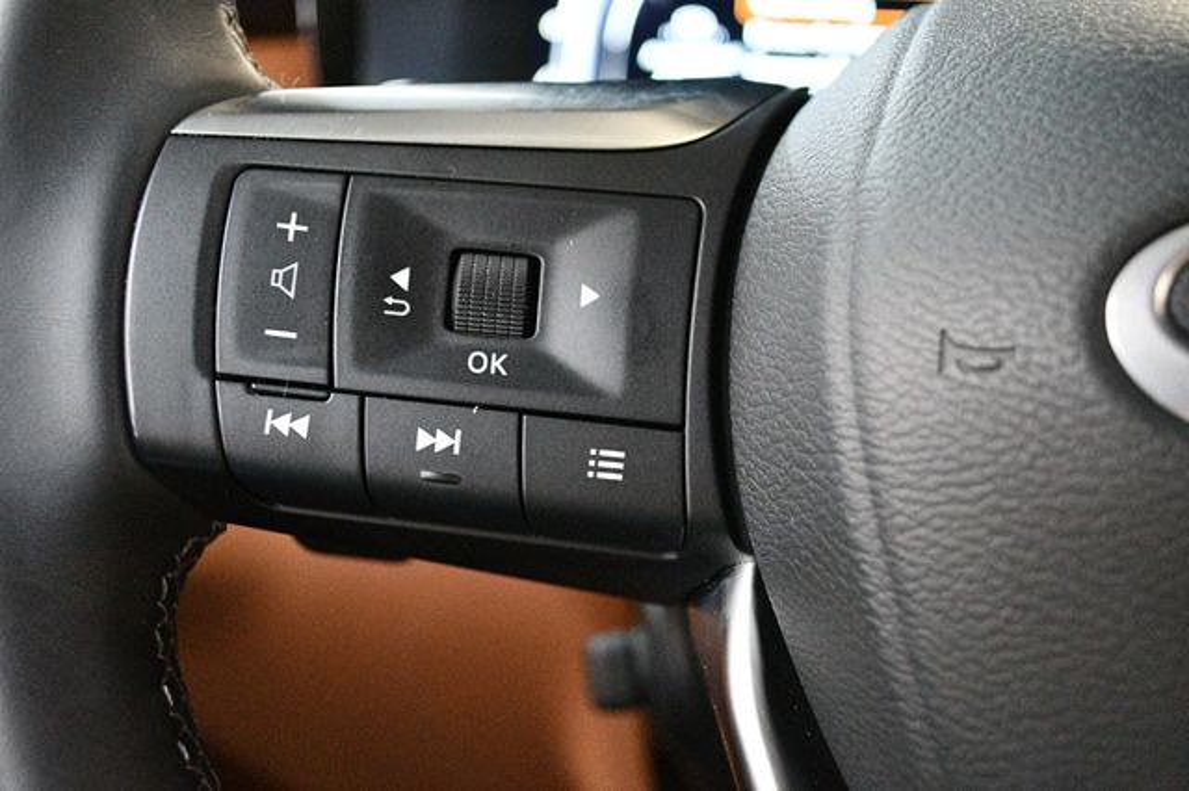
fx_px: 1485
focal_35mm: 45
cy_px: 396
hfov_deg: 43.6
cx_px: 594
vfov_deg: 29.8
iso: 10000
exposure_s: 1/60
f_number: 4.5
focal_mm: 30
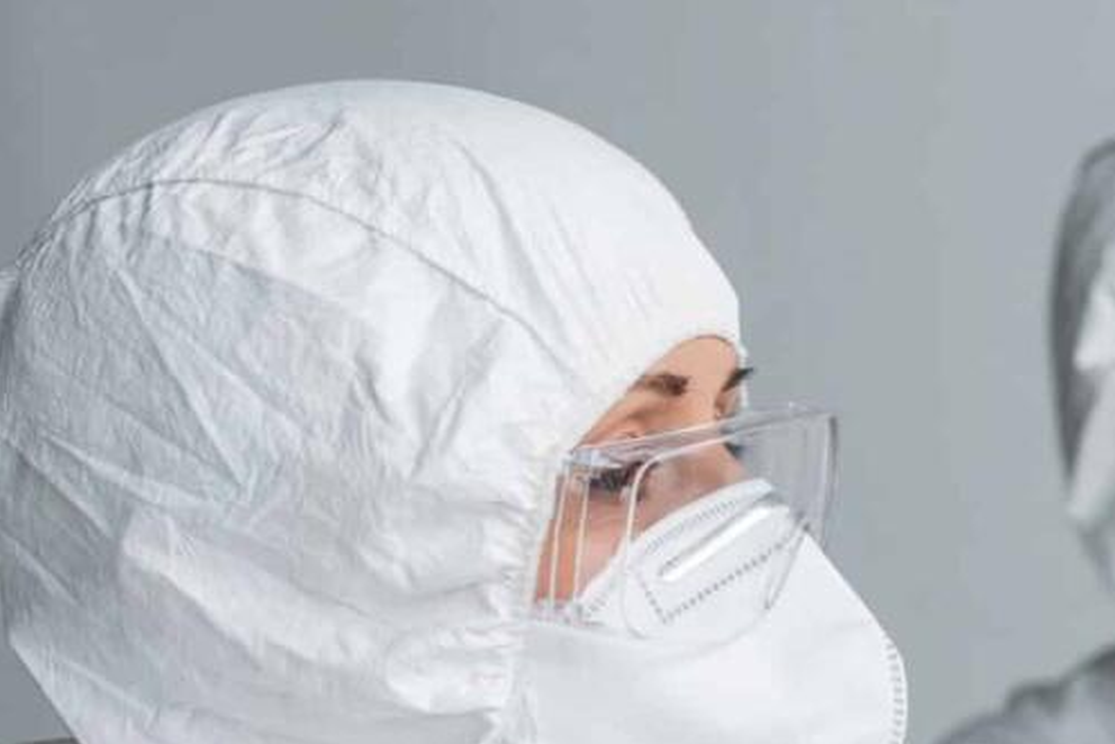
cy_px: 664
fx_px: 3749
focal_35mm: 121
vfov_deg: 11.3
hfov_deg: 16.4
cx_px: 1203
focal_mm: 50
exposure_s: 1/200
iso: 200
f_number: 3.5
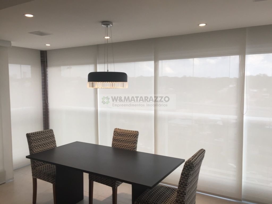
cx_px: 136
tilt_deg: -5.7
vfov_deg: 48.2
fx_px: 228
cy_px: 102
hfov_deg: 61.7
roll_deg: +0.0
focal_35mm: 29
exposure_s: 1/120
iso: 50
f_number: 2.2
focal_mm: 4.15
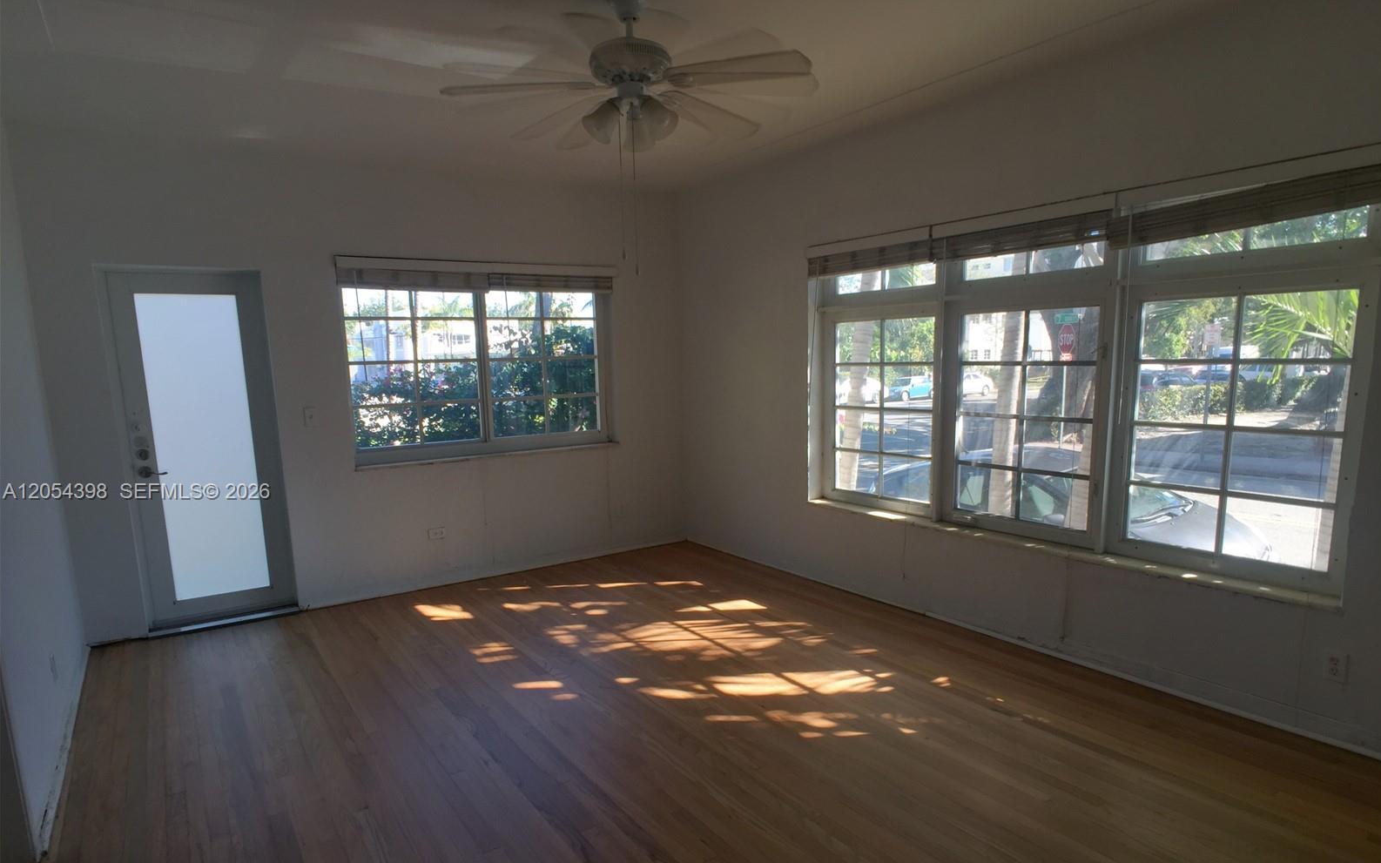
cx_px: 696
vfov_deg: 40.5
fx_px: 1167
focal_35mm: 31
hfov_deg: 61.2
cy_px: 493
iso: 32
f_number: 2.2
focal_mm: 4.15
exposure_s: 1/286
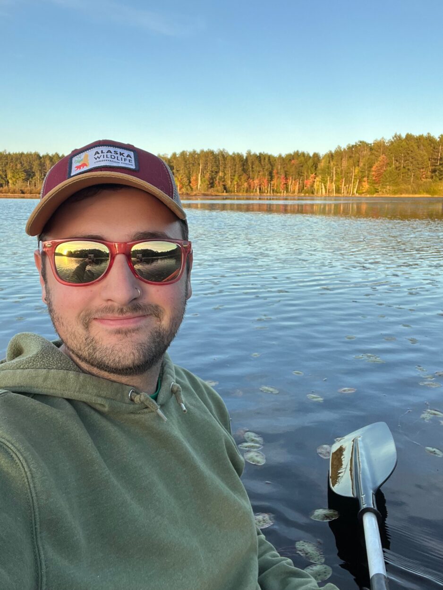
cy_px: 295
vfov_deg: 60.0
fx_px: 512
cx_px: 222
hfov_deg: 46.8
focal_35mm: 30
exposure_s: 1/121
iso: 50
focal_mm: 2.71
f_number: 2.2
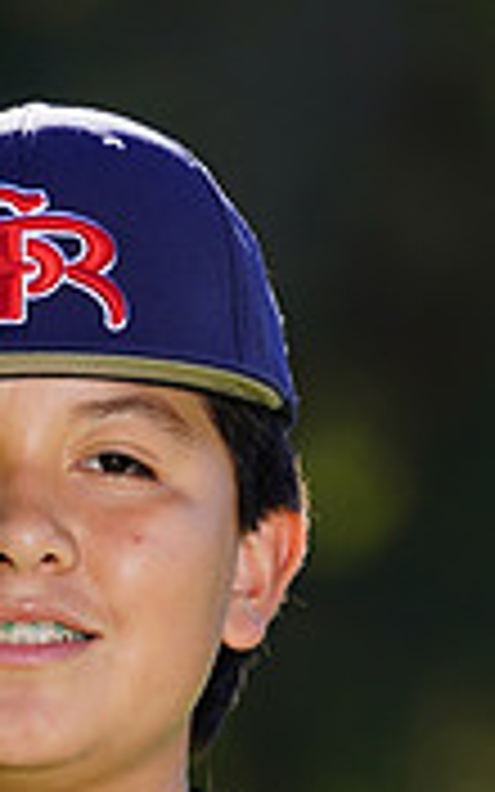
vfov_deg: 1.9
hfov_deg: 1.2
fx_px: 23311
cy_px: 1224
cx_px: 70
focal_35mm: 1080
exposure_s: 1/250
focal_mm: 321
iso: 100
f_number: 6.3
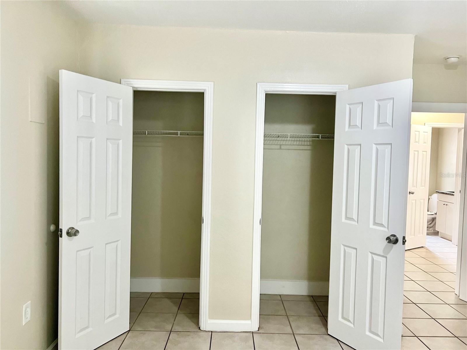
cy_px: 175
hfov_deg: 67.3
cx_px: 234
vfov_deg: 53.1
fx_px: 351
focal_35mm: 26
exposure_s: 1/60
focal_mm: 5.7
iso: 200
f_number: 1.5
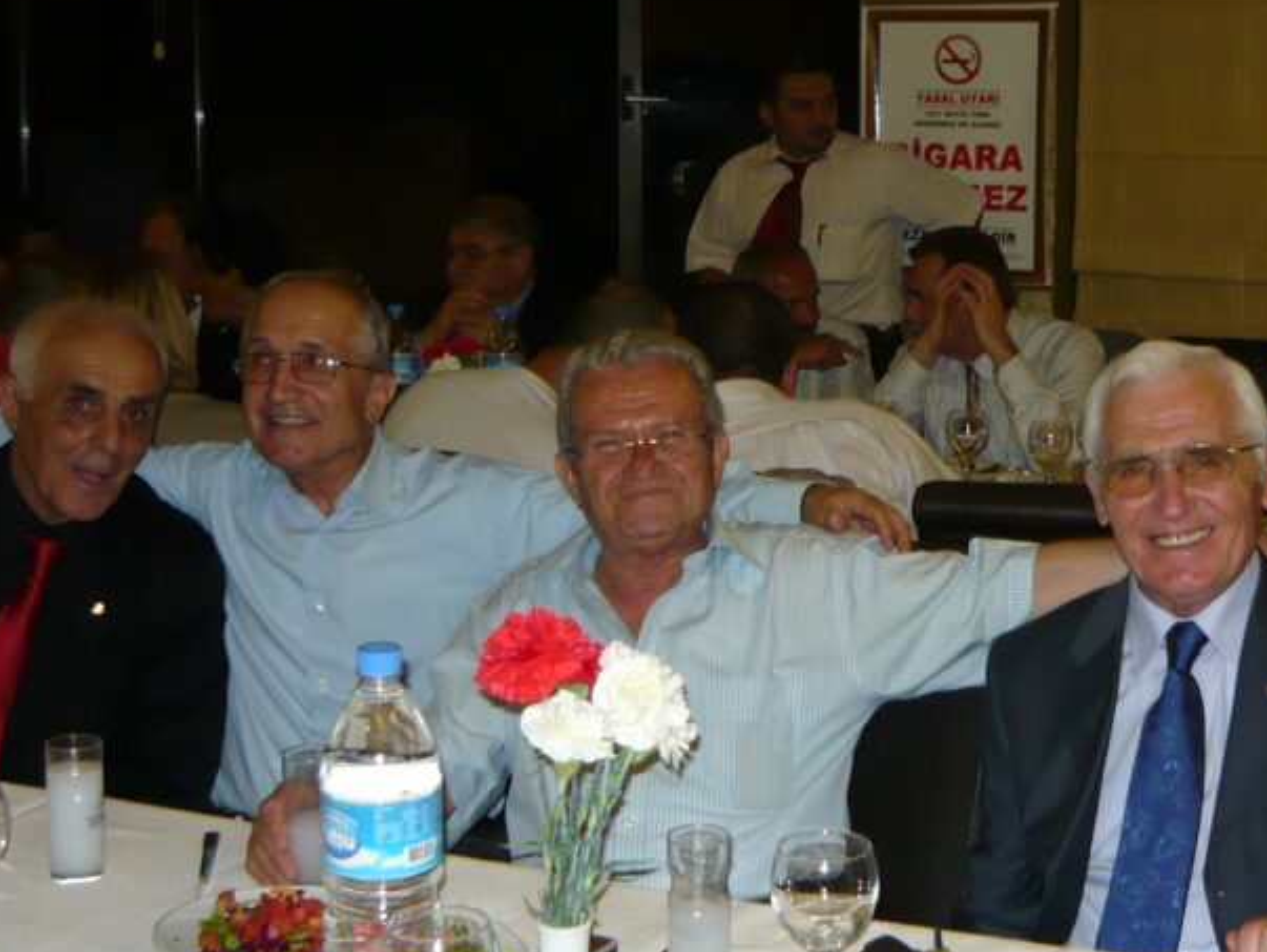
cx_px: 857
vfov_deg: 26.1
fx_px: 2051
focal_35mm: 56
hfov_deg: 34.0
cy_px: 370
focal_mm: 5.5
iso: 160
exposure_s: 1/30
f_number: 2.8
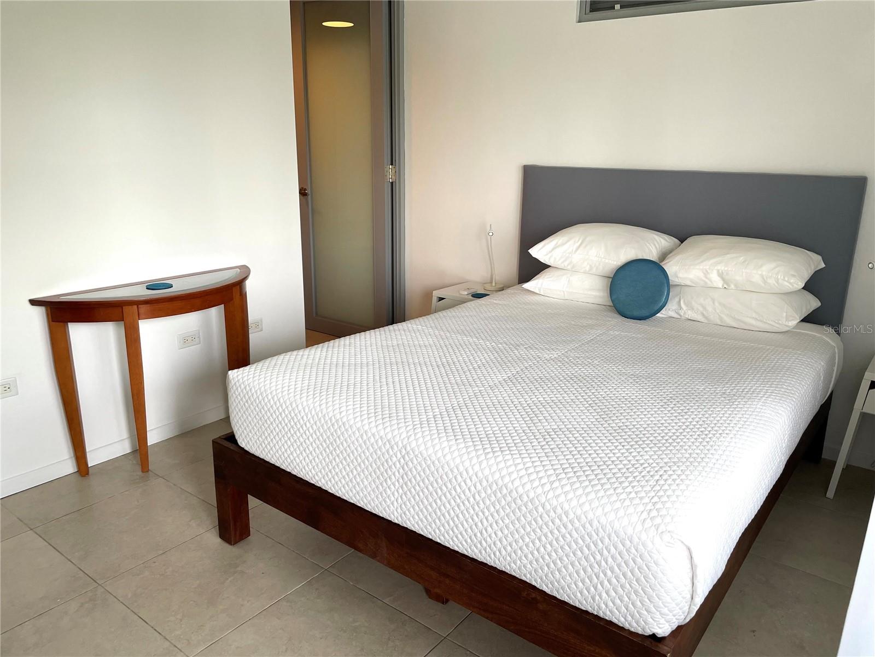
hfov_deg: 67.3
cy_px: 328
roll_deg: -0.4
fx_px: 657
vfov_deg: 53.1
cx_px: 438
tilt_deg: -14.4
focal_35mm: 26
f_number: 1.6
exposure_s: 1/120
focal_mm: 4.2
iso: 80
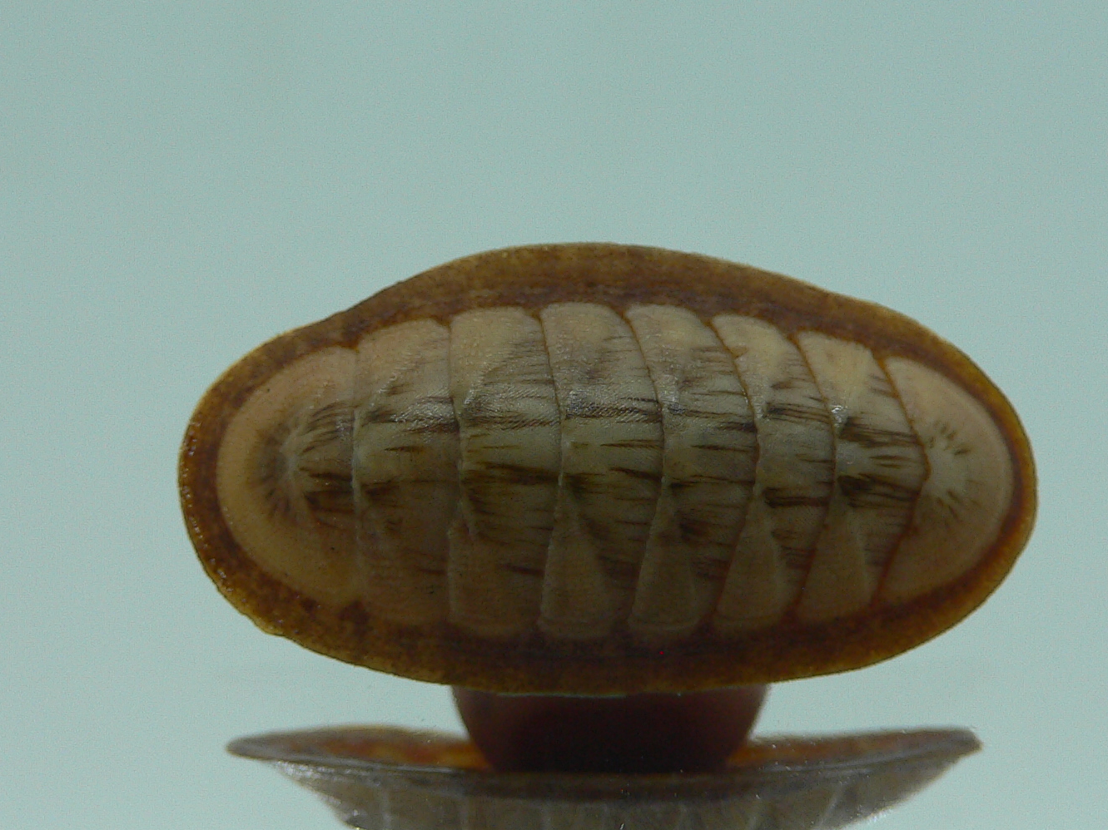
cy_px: 529
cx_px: 568
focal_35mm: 53
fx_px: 1696
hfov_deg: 36.2
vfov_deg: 27.4
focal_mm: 4.6
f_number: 2.8
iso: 80
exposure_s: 1/60
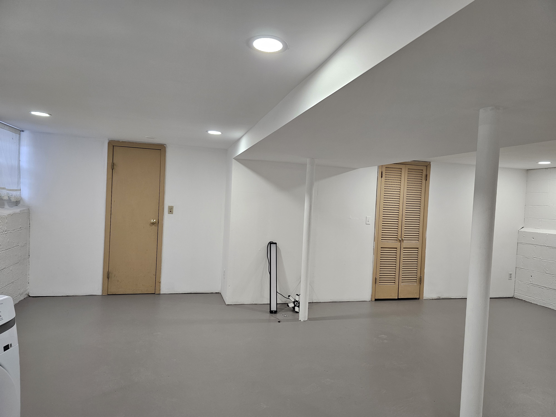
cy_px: 208
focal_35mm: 23
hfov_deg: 73.9
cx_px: 278
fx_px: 369
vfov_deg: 58.9
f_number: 1.7
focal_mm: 6.3
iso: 160
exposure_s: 1/120
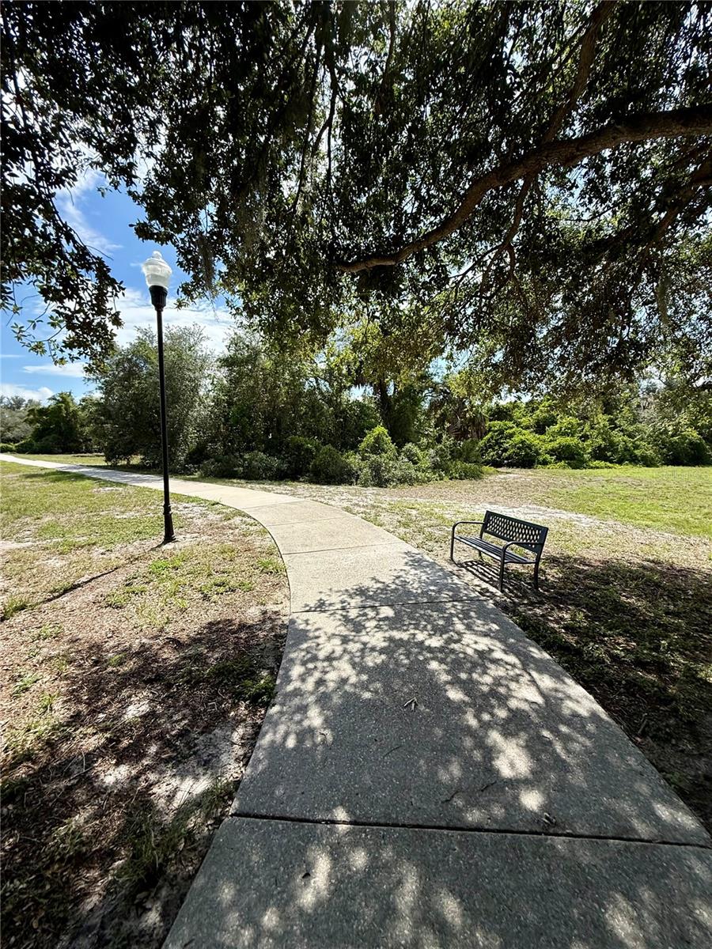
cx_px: 356
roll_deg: -1.0
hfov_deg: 85.7
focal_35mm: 14
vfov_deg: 102.1
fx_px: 384
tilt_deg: -4.8
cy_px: 474
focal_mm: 2.22
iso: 64
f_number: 2.2
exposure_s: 1/2237
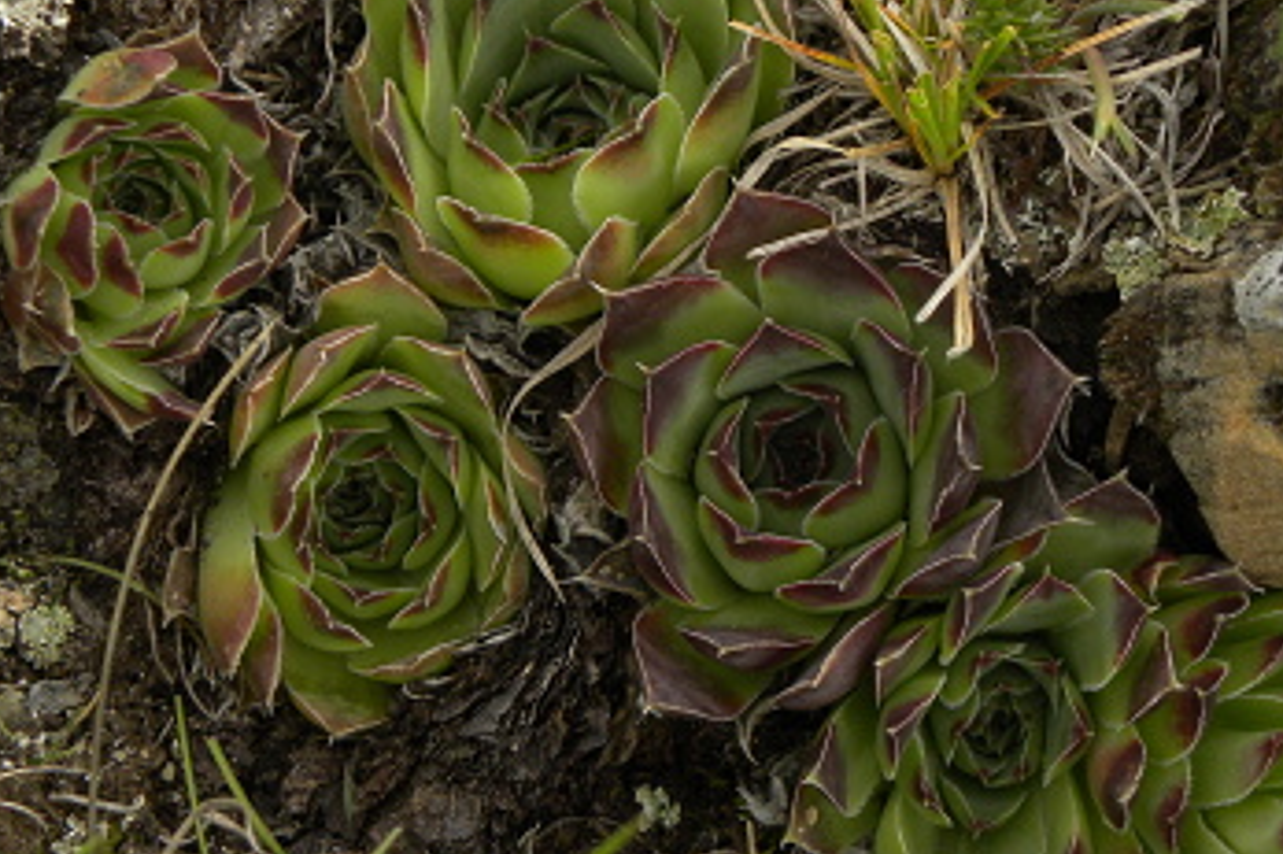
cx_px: 717
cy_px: 399
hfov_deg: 18.9
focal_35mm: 108
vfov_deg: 12.7
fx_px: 3847
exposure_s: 1/160
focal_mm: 13.4
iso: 100
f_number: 4
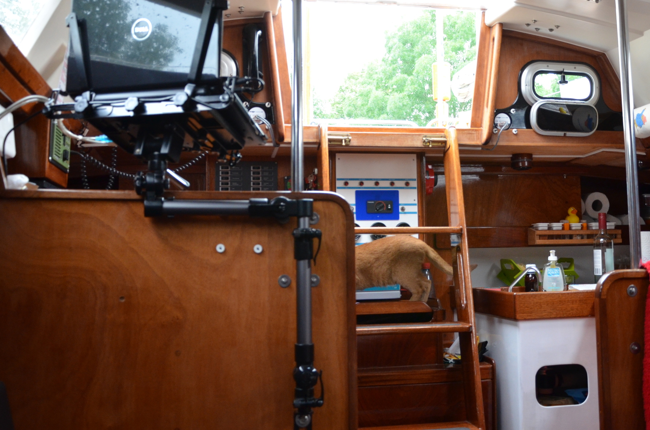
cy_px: 143
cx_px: 389
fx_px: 806
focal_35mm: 45
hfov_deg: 43.7
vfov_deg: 29.7
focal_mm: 21
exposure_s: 1/60
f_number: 4
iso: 800
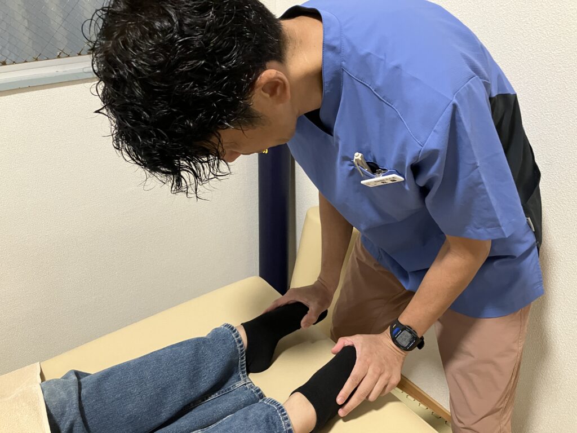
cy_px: 216
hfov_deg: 63.4
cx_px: 288
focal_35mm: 28
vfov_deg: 49.7
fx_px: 467
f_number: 1.8
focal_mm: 3.99
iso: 320
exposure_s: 1/55
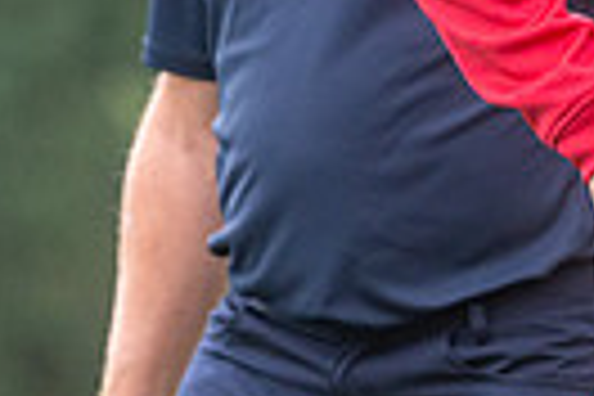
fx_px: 32585
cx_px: 1215
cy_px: -108
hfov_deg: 1.0
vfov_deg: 0.7
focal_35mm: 1975
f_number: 4.5
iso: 400
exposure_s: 1/640
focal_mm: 300
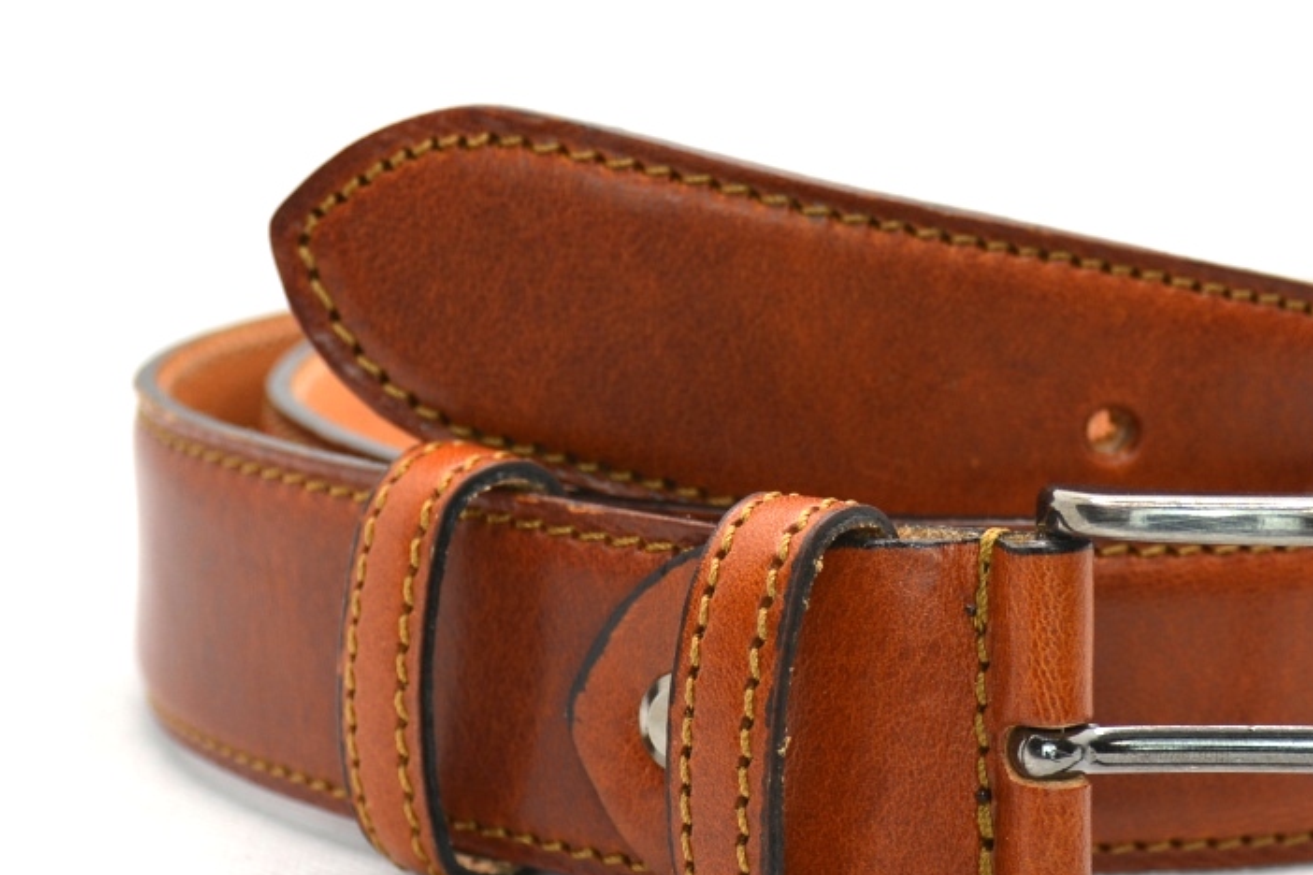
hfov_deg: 28.5
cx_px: 948
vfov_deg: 19.4
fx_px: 2553
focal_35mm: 70
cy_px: 566
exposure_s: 1/80
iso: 100
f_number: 4.5
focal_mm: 32
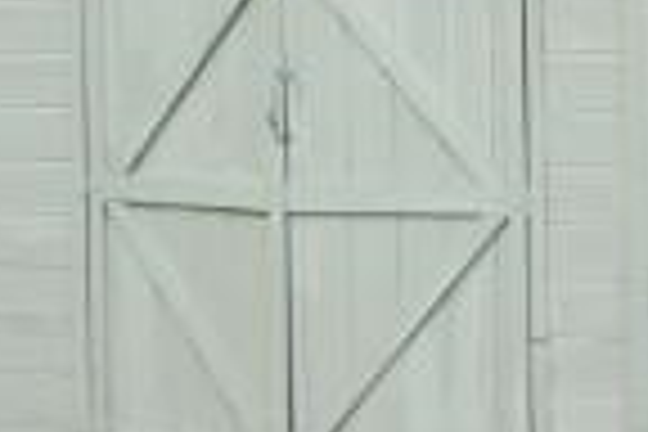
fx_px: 6318
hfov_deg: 5.9
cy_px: -130
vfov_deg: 3.9
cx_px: 504
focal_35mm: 351
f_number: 2.8
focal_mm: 70
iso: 200
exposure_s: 1/500
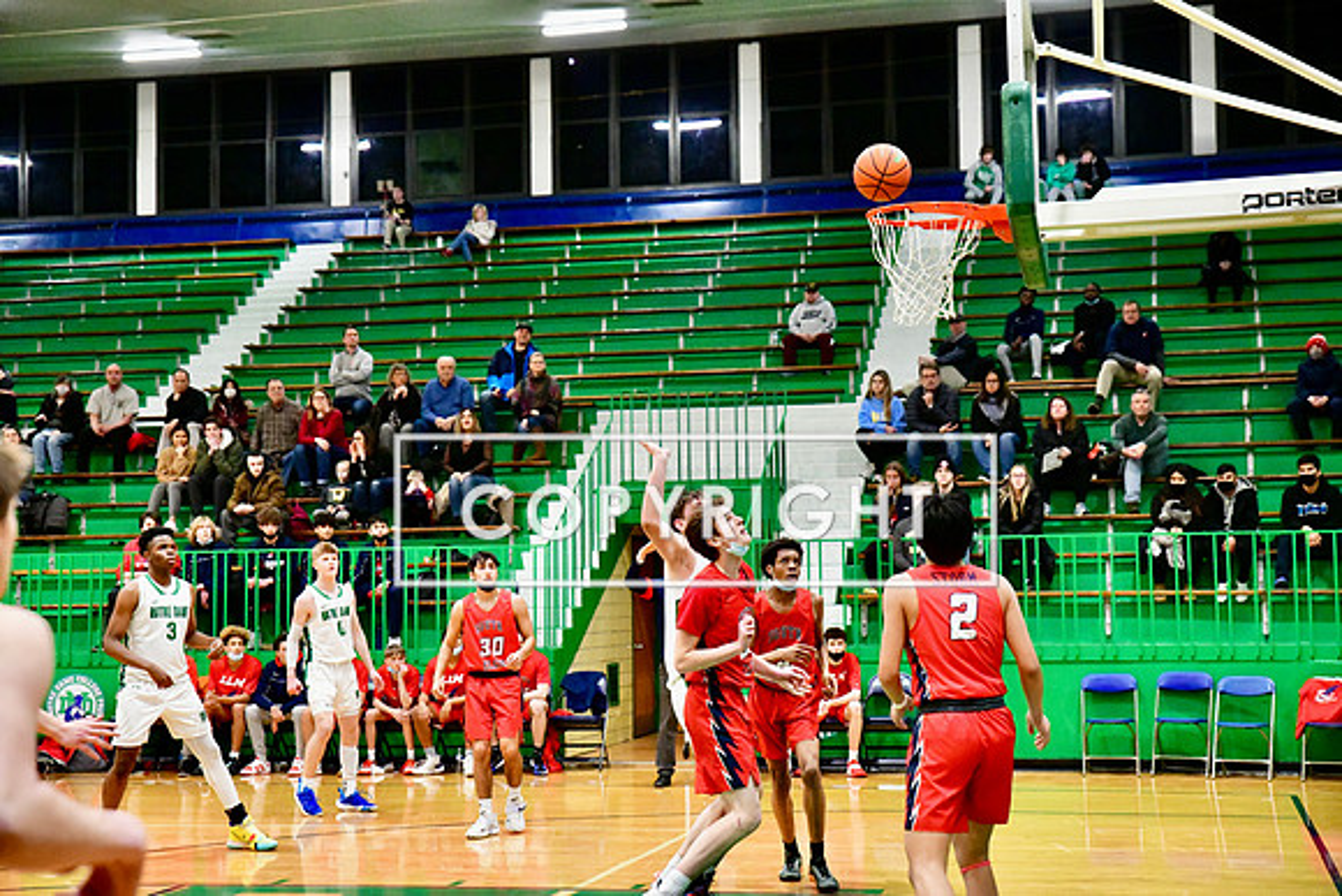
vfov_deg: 22.6
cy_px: 448
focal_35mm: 60
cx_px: 671
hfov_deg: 33.4
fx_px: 2237
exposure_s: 1/1000
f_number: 3.5
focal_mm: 60
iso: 16000
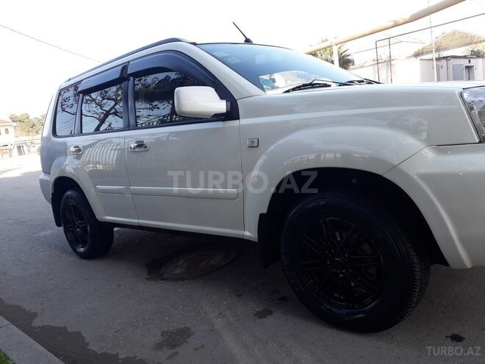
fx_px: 378
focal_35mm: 27
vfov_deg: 51.4
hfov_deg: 65.3
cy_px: 182
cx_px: 242
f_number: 1.9
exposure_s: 1/318
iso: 40
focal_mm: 3.6
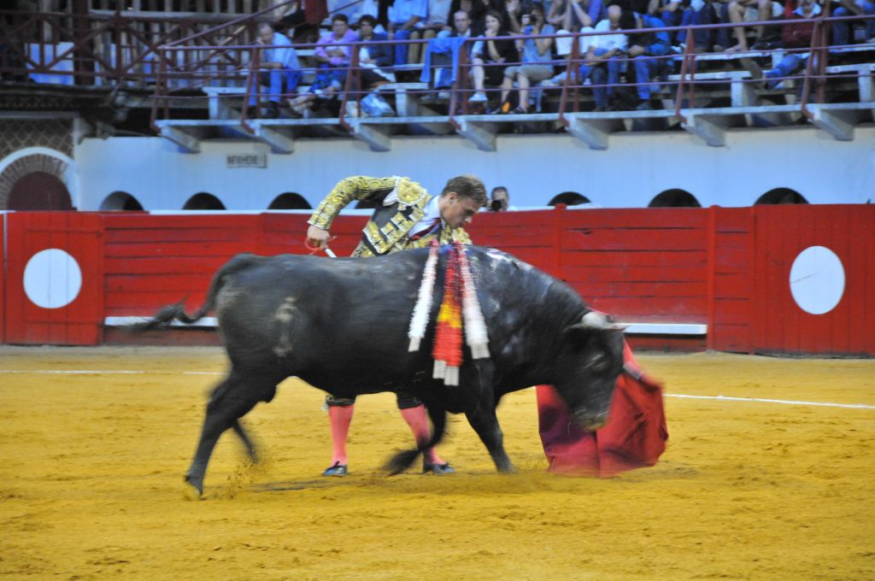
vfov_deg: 8.1
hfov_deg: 12.2
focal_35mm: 168
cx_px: 438
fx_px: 4078
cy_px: 290
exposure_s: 1/60
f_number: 5.3
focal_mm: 112
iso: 1600
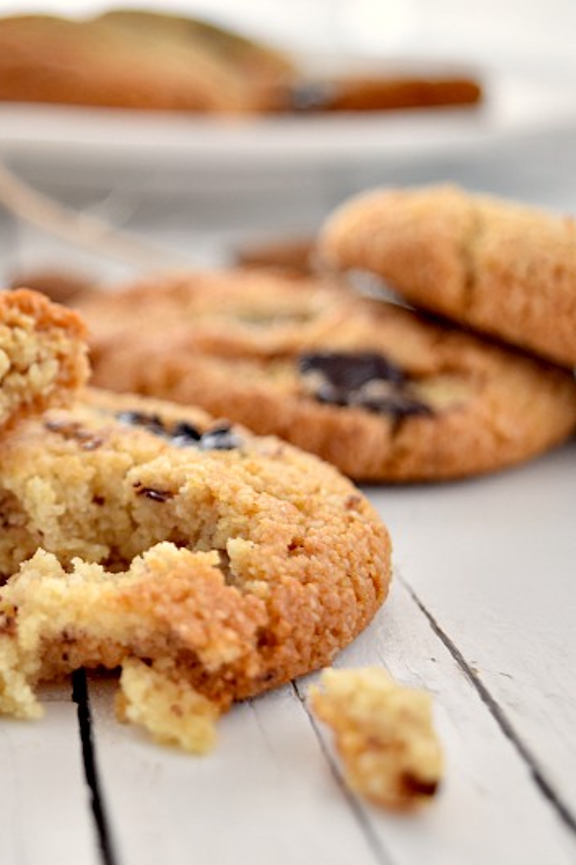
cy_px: 365
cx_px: -109
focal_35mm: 81
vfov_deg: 25.0
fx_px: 1944
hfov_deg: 16.2
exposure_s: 1/13
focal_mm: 28
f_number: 4.2
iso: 100
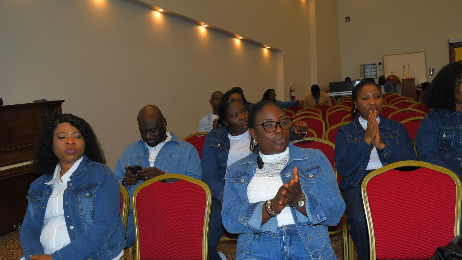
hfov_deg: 61.0
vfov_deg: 36.6
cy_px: 148
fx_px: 392
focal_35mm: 32
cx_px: 234
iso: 500
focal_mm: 20
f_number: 6.3
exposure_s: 1/200
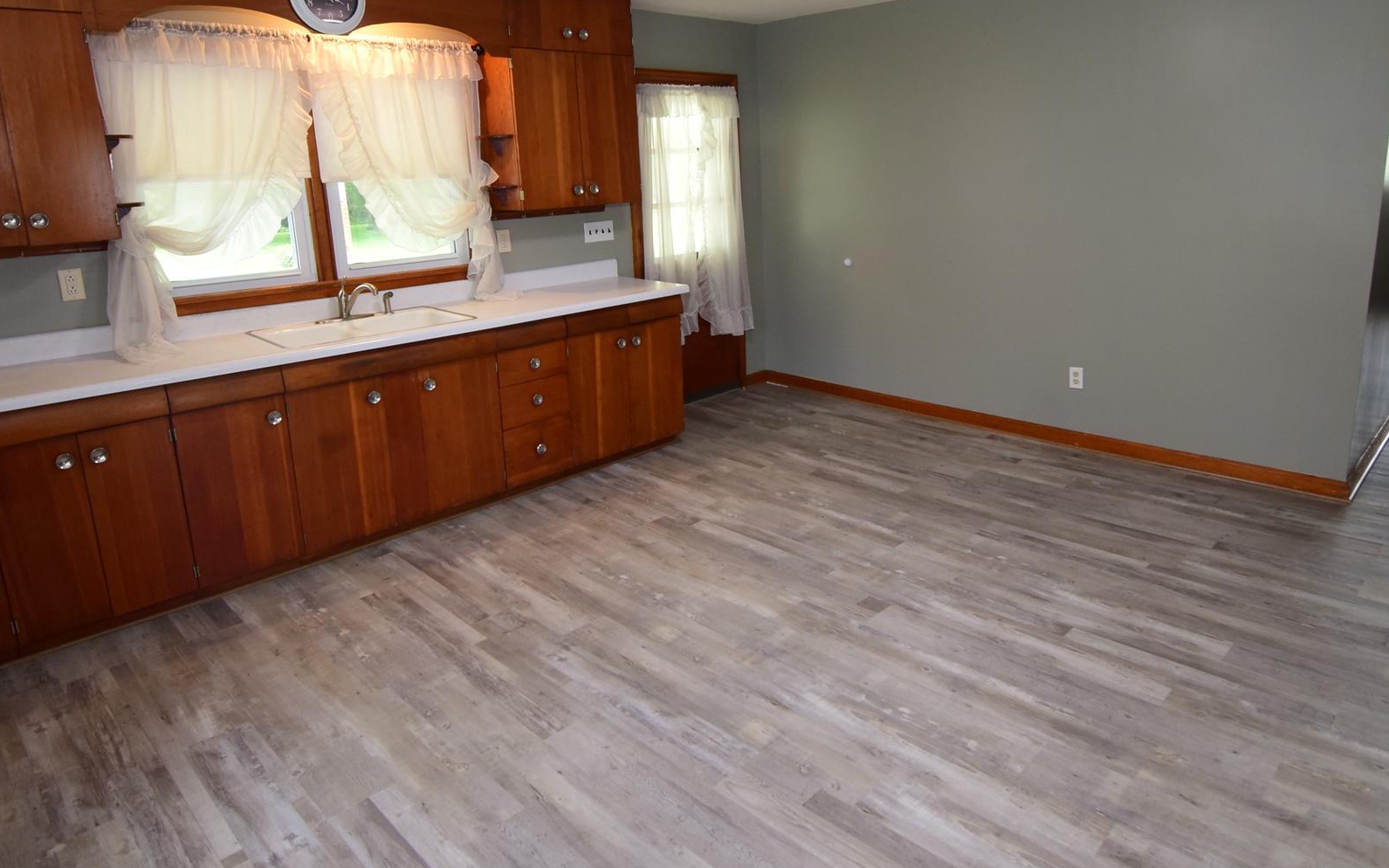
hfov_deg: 80.5
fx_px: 820
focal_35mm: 22
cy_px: 356
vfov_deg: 55.5
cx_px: 729
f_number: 6.3
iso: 800
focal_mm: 11
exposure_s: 1/60
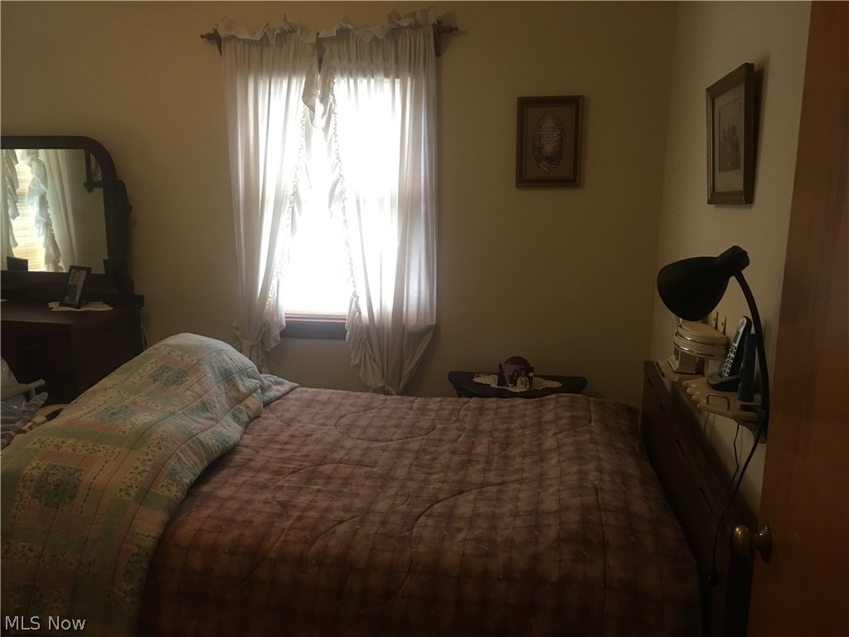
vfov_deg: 48.2
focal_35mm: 29
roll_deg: -1.2
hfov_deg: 61.7
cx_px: 424
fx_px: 711
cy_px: 318
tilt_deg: -9.9
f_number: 2.2
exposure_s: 1/15
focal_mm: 4.15
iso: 64
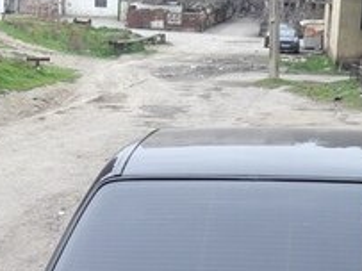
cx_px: 193
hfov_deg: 21.5
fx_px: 951
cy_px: 320
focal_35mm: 91
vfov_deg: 15.6
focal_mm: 3.7
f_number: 1.9
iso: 40
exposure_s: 1/246
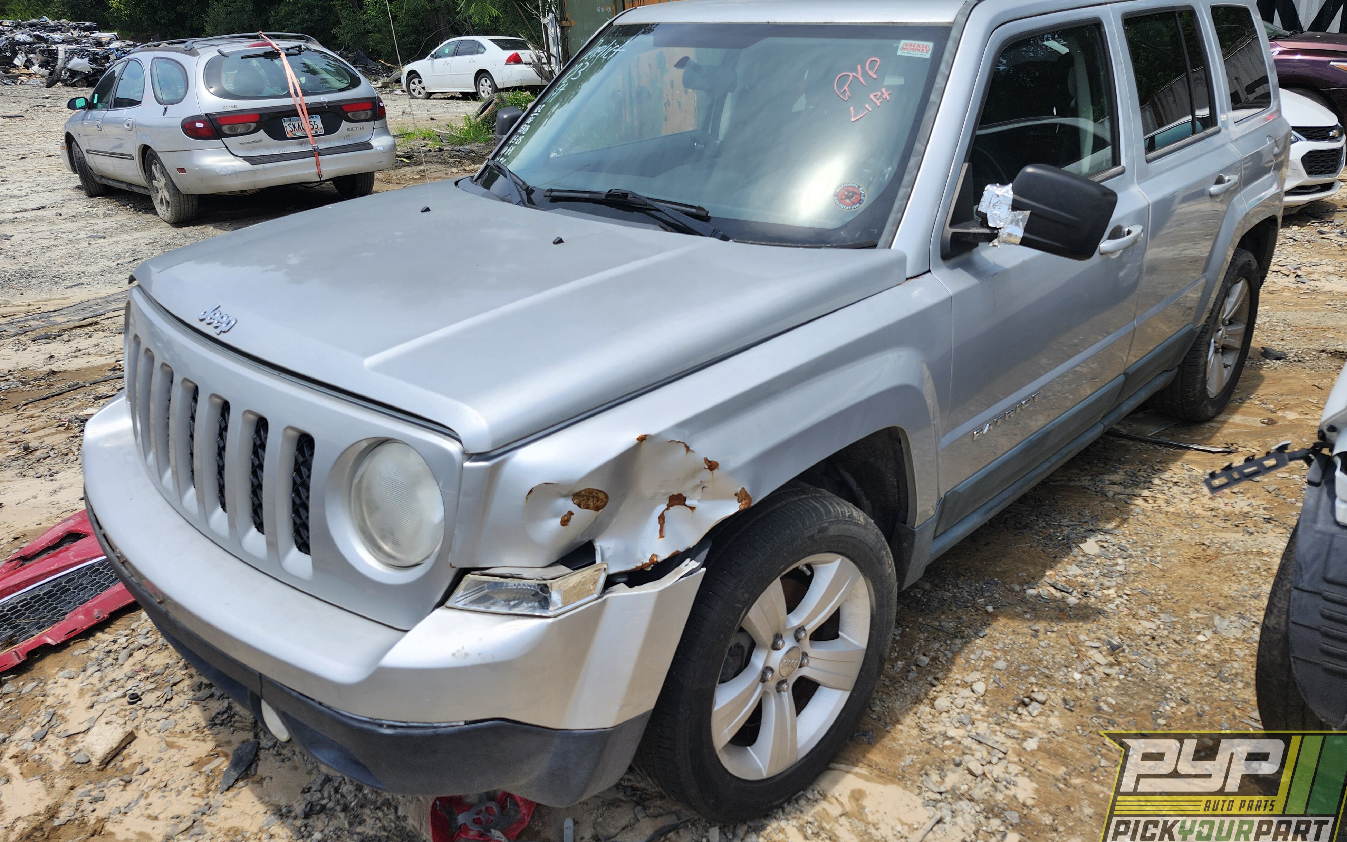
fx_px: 918
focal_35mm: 25
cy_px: 349
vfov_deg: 49.1
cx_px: 684
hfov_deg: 72.5
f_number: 1.8
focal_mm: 5.54
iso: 25
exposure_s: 1/1480
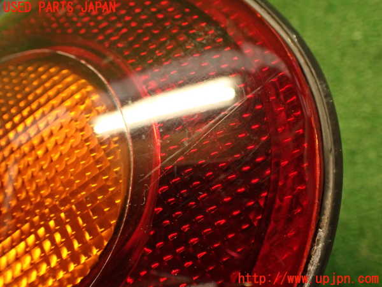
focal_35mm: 32
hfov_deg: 56.8
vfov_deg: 44.2
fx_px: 353
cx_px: 191
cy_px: 144
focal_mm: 5.79
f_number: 2.4
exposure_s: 1/30
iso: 400
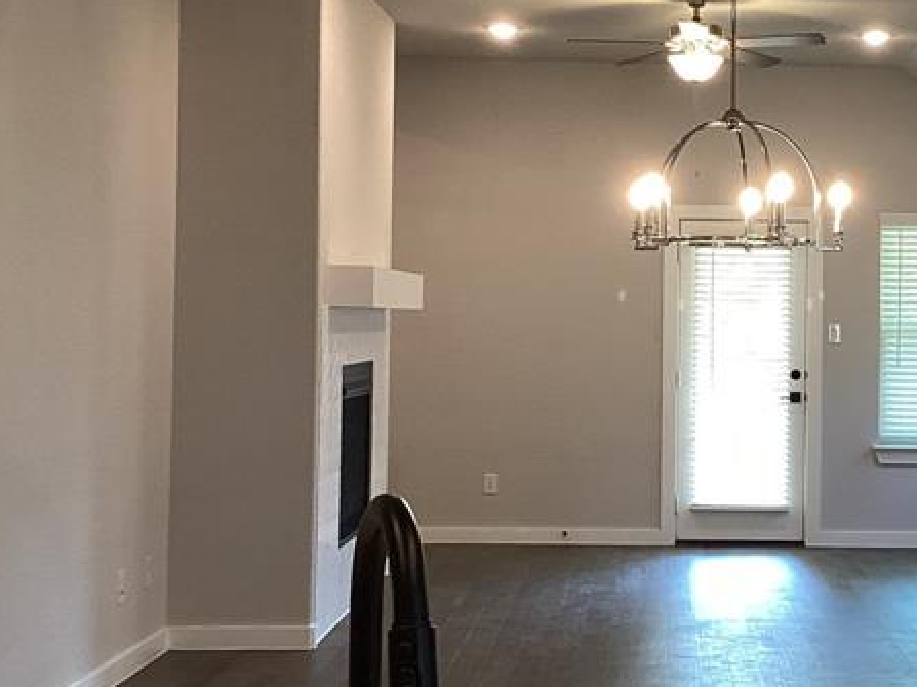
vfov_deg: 20.7
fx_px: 1880
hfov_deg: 26.9
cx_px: 728
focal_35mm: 71
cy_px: 252
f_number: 2.4
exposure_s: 1/60
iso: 125
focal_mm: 3.3
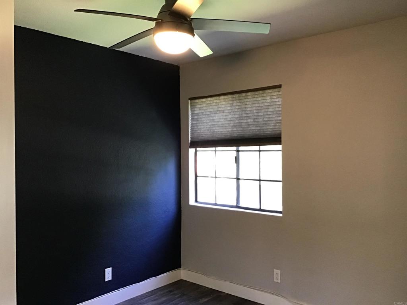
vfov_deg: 45.4
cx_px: 204
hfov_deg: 58.4
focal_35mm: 31
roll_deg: +0.0
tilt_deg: -0.3
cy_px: 152
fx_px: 364
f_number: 2.4
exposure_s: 1/30
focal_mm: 3.3
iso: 125
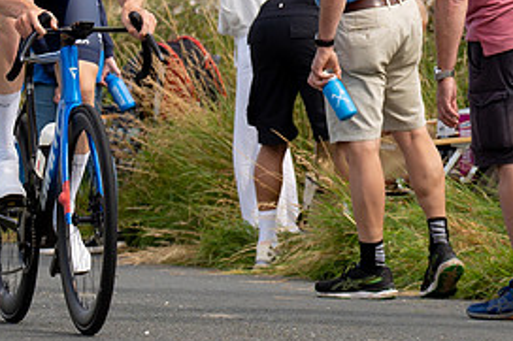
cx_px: 31
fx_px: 5554
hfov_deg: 5.3
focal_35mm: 390
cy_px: -91
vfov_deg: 3.5
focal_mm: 98
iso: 200
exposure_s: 1/800
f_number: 4.5
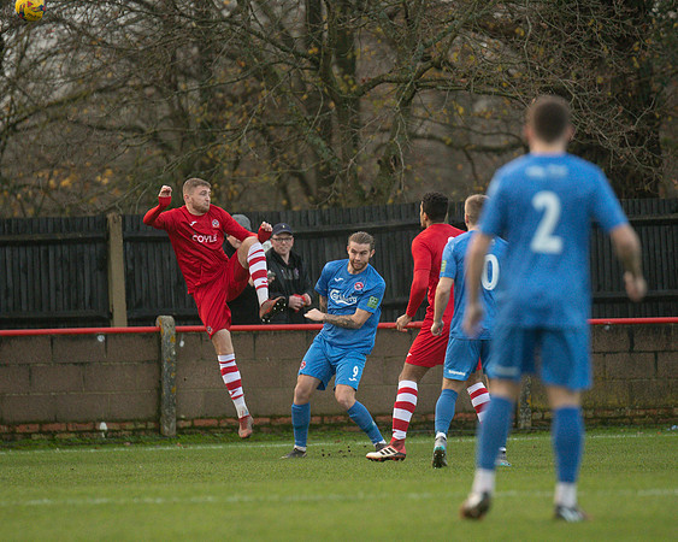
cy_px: 271
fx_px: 9149
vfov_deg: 3.4
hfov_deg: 4.2
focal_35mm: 456
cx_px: 351
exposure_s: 1/2000
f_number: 2.8
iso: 2000
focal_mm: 270
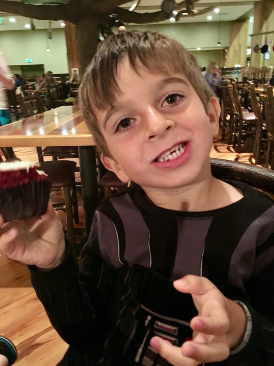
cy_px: 183
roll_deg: +2.5
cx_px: 137
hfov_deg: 48.2
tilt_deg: -19.0
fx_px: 306
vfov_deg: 61.7
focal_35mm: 29
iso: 500
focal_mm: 4.15
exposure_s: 1/15
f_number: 2.2
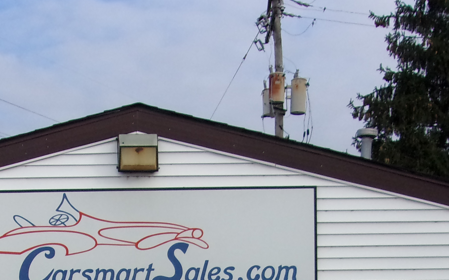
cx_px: 149
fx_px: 906
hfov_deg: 27.7
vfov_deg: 16.1
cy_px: 422
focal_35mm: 74
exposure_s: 1/125
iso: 200
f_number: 10.4
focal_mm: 4.9
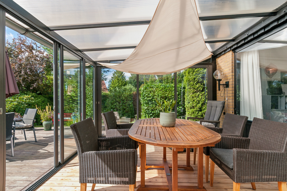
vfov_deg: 67.4
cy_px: 96
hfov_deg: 90.0
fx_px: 143
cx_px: 144
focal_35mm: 18
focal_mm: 12
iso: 200
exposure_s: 1/200
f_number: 10
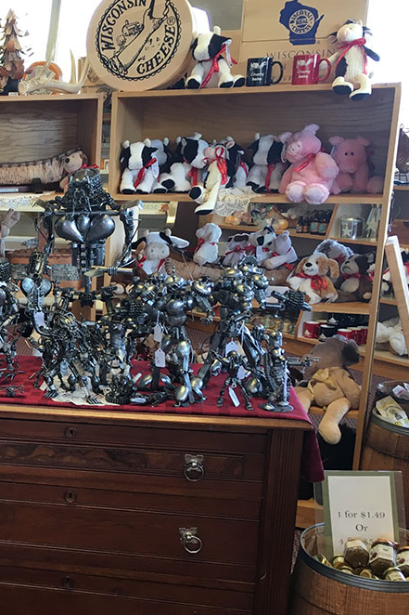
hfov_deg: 31.0
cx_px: 34
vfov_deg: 47.4
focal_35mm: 41
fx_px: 699
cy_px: 306
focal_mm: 4.15
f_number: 2.2
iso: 32
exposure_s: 1/40
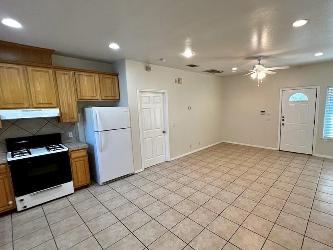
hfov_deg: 93.6
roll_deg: +2.3
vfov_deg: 78.1
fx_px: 154
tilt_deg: -7.4
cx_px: 194
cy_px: 128
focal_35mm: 16
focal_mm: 1.57
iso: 160
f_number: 1.8
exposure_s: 1/120
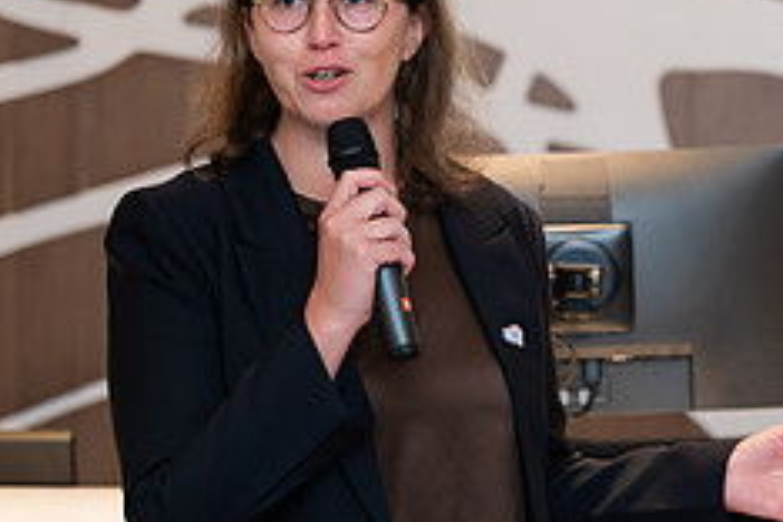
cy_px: 220
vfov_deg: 5.8
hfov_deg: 8.7
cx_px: 741
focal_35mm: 236
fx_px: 5133
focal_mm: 90
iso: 400
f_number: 3.2
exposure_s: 1/160
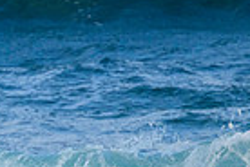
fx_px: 23311
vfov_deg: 0.4
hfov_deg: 0.6
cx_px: -138
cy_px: 195
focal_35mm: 3357
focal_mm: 800
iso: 1400
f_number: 11
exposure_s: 1/1600
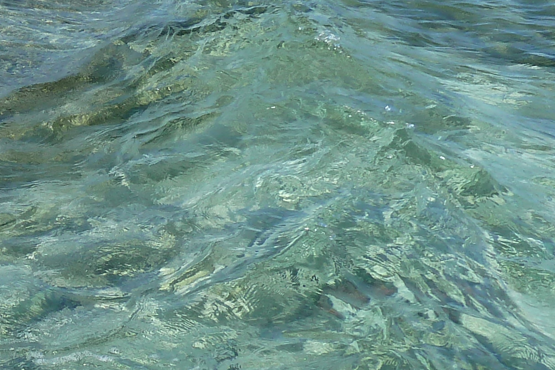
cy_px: 120
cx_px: -223
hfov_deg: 21.0
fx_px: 1310
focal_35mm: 85
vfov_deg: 16.0
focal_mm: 4.1
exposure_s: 1/400
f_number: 4
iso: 80
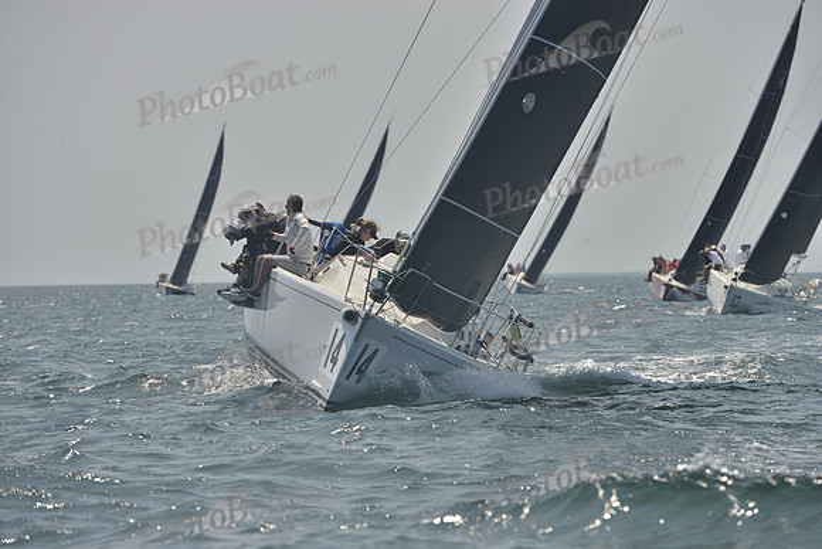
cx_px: 411
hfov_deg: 6.9
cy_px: 274
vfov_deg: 4.6
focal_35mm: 300
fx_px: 6851
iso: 280
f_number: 8
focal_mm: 300
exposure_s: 1/1250
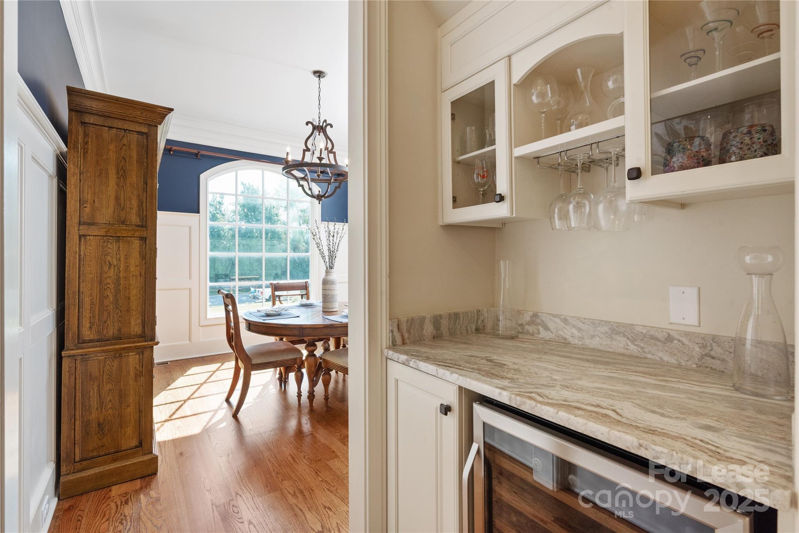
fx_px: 355
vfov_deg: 73.8
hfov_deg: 96.7
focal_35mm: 16
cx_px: 400
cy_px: 266
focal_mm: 16
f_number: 11
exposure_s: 1/40
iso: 400
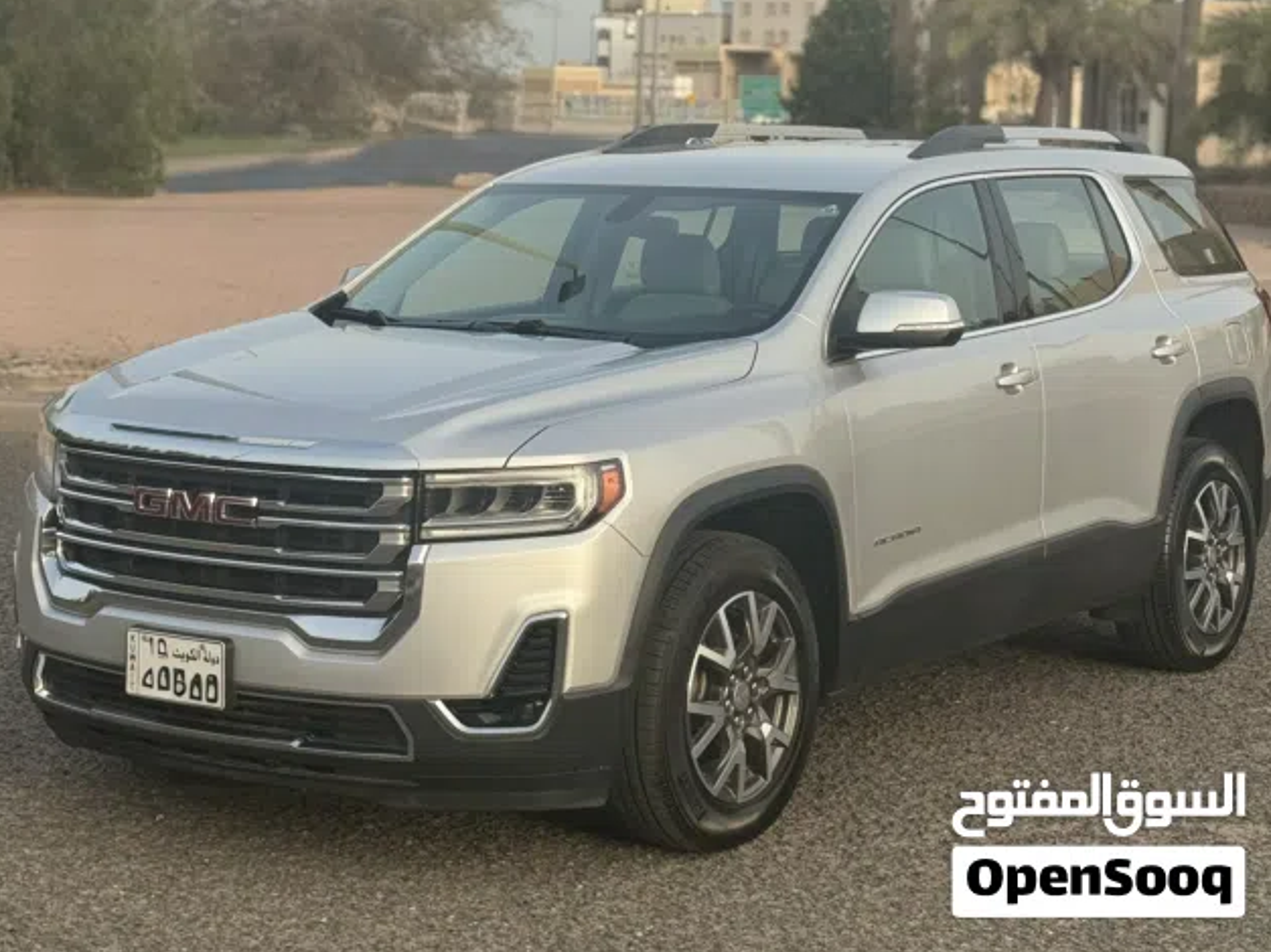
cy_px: 480
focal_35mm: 49
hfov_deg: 38.9
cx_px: 647
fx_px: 1799
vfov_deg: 29.7
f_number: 1.78
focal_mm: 6.76
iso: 64
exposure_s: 1/1818
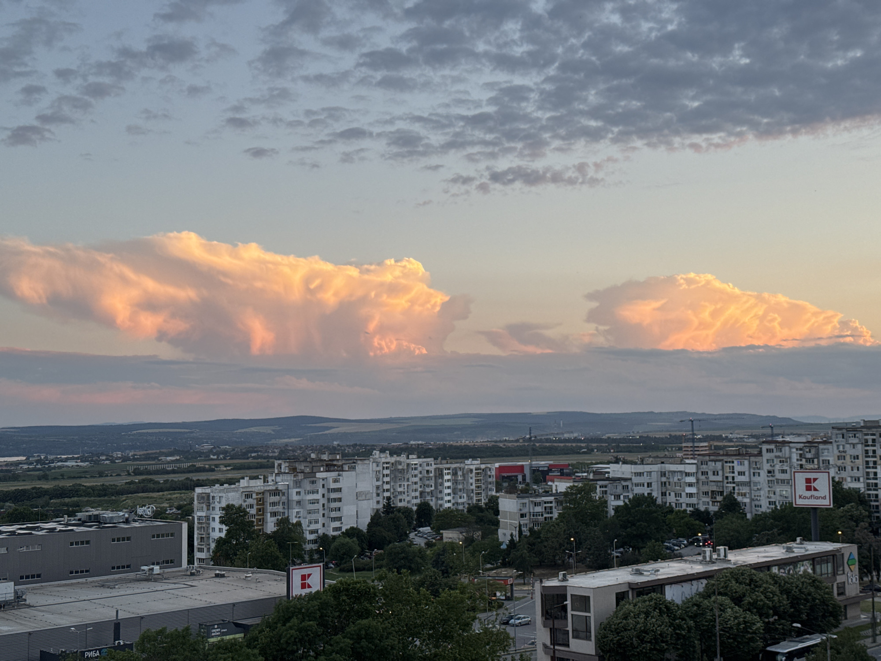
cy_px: 330
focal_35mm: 48
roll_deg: +1.3
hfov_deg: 39.7
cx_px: 440
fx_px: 1222
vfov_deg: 30.3
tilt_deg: +4.5
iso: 64
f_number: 1.78
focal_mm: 6.76
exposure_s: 1/268
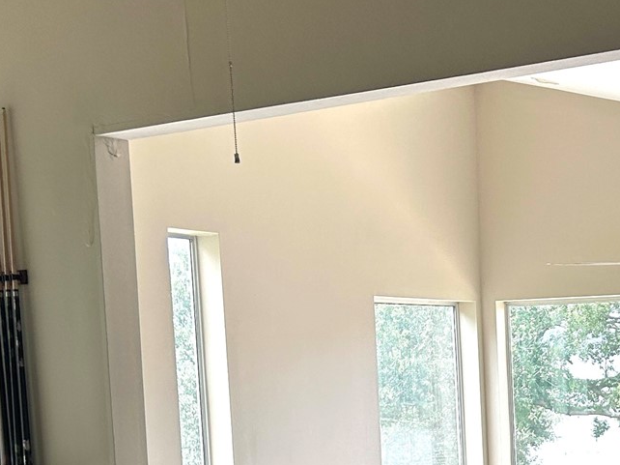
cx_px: 567
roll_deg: +2.8
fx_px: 1486
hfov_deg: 22.9
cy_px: 533
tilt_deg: -6.9
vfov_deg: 17.1
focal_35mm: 83
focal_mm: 5.7
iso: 50
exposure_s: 1/502
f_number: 1.5
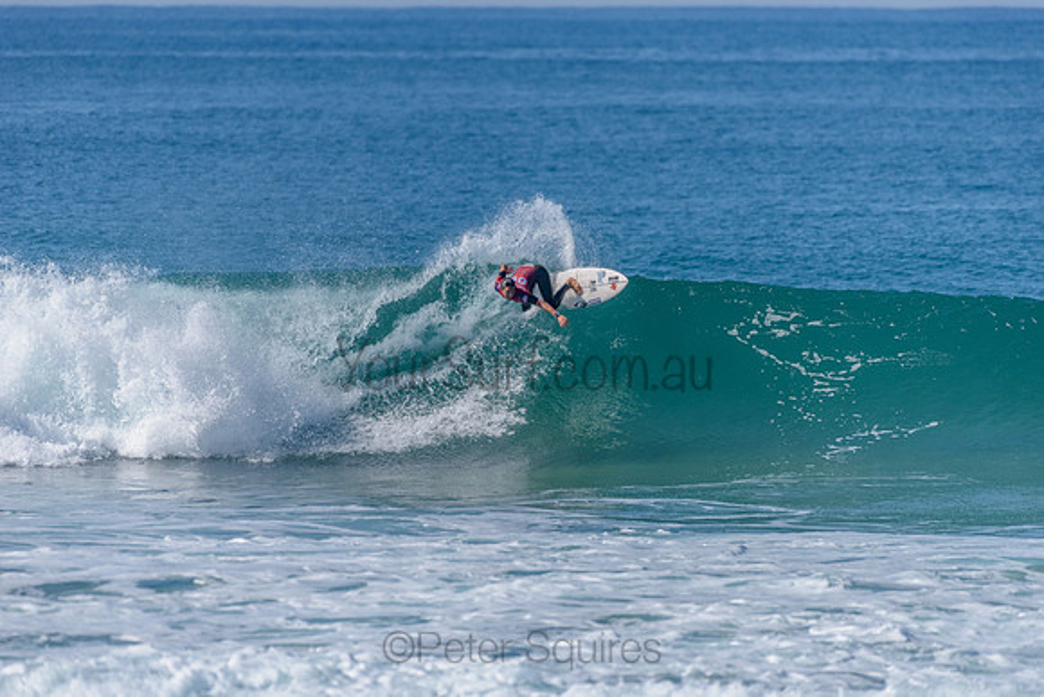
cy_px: 348
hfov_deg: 4.1
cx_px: 522
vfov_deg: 2.8
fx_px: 14503
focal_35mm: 500
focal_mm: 500
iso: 140
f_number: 5.6
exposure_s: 1/2000
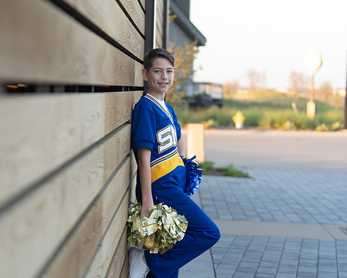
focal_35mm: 80
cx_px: 161
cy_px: 140
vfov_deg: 19.2
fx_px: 822
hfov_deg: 23.8
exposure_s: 1/320
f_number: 2.8
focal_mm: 70
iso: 320
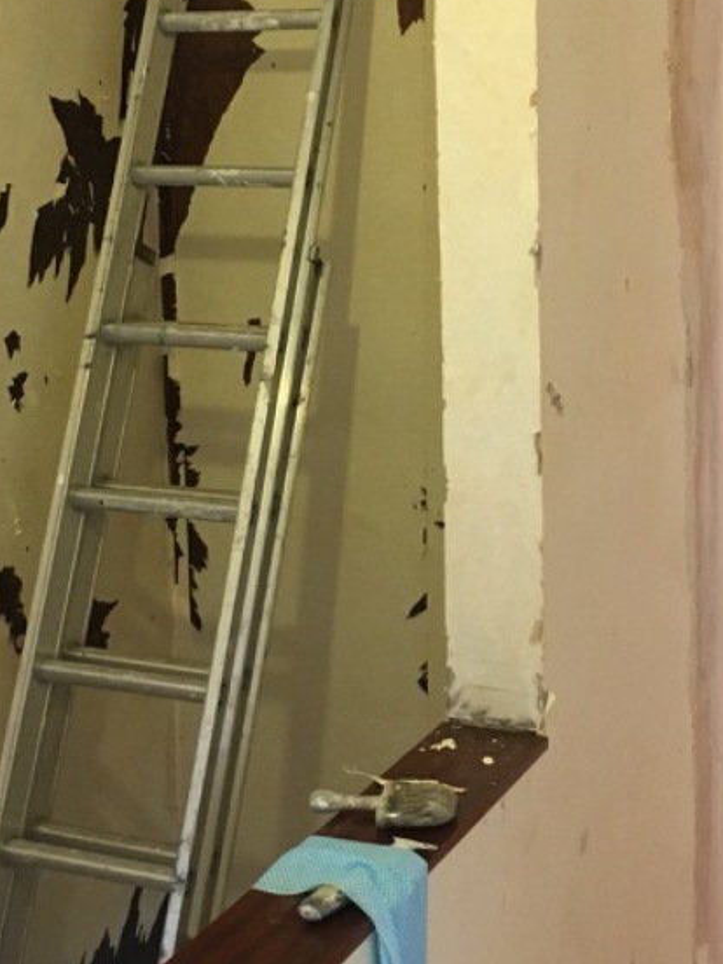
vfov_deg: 30.6
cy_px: 379
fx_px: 1754
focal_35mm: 63
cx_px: 407
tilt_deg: -8.6
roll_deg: +0.4
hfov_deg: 23.3
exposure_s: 1/33
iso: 200
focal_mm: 4.15
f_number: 2.2
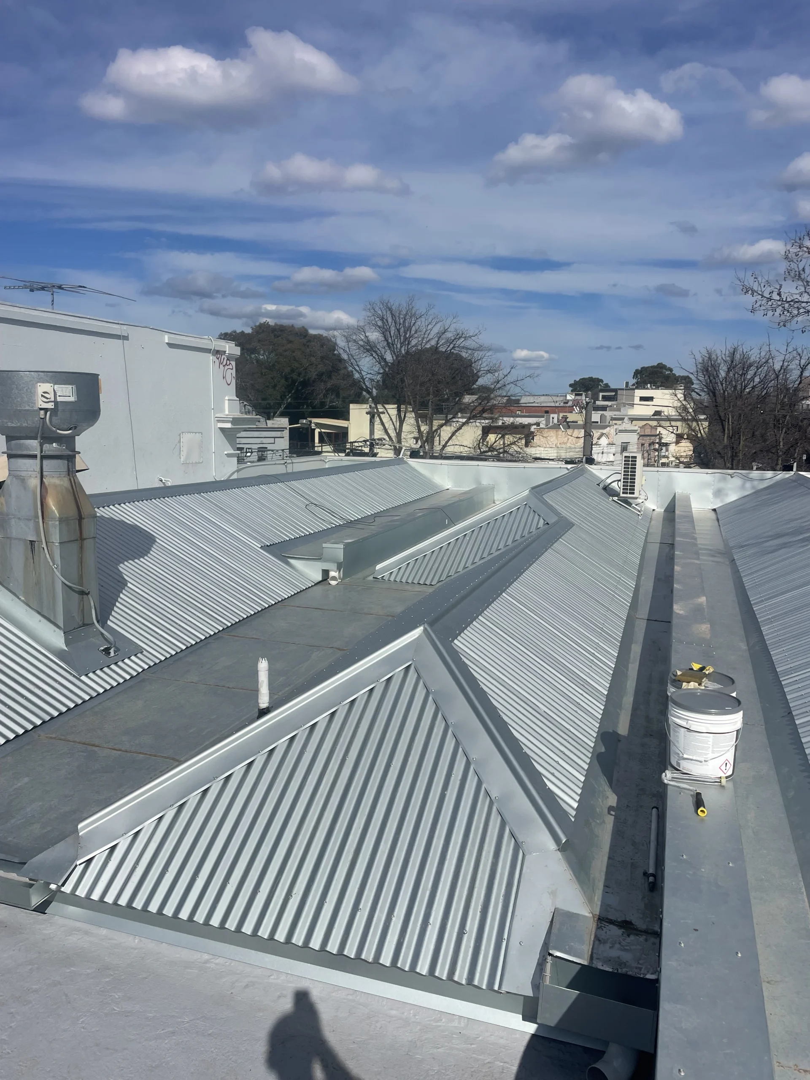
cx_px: 405
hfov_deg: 53.1
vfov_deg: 67.3
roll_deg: +1.6
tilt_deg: -9.6
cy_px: 540
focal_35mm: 26
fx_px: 811
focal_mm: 4.2
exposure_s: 1/9804
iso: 32
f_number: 1.6
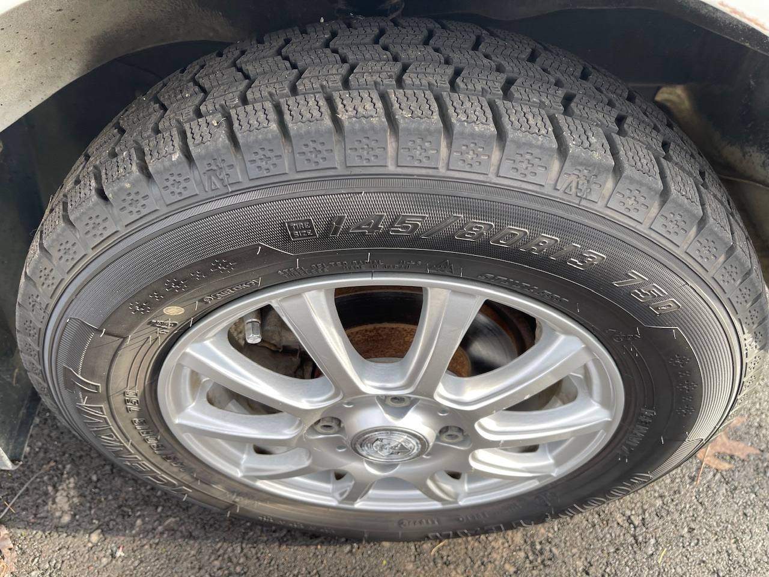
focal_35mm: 25
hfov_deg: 69.4
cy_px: 288
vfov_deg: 54.9
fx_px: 555
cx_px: 384
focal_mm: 5.1
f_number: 1.6
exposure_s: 1/198
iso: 32
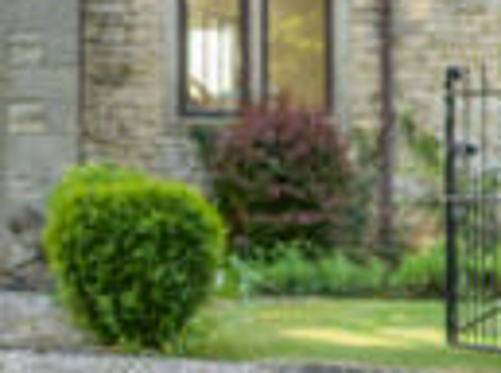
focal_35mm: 178
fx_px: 2569
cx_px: -39
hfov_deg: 11.0
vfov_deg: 8.3
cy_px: 99
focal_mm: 50
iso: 320
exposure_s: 1/1600
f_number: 2.2
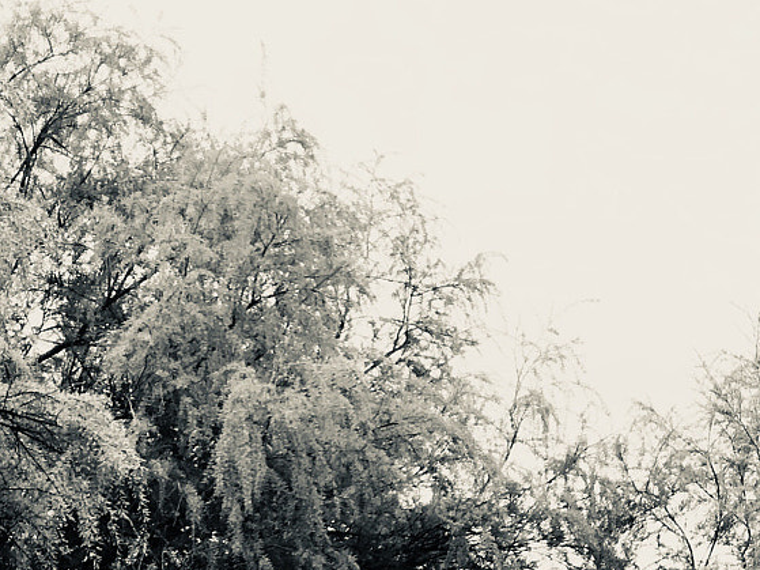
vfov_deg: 17.7
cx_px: 696
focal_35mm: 83
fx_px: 1822
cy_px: 390
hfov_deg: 22.9
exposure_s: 1/938
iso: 25
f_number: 2.2
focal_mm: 4.15
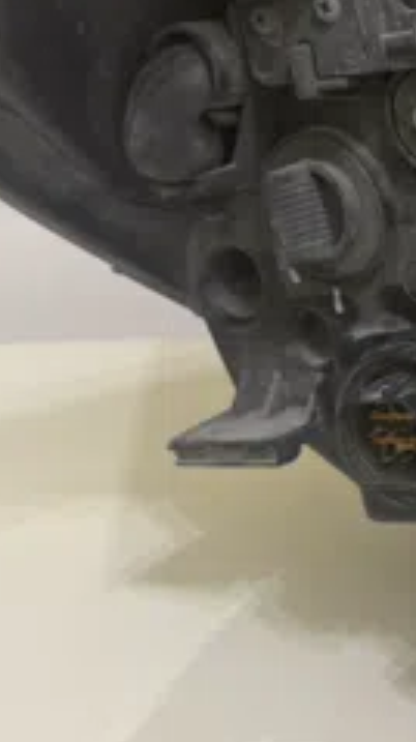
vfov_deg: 30.2
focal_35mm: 70
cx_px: 671
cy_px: 357
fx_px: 1376
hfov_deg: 15.5
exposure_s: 1/50
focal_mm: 6.76
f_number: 1.78
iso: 400
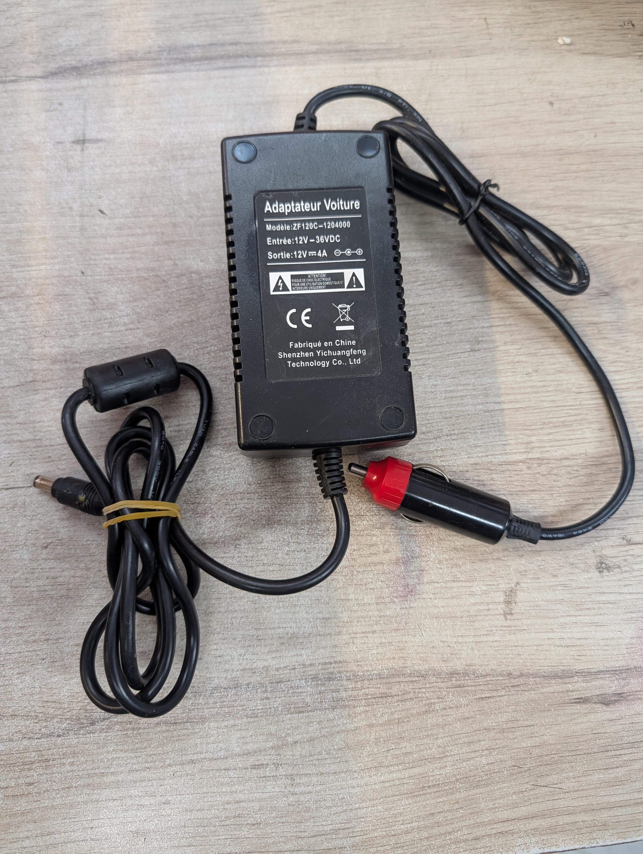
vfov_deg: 71.5
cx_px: 322
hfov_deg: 56.9
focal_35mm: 24
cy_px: 427
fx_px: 593
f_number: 1.68
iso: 491
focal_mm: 6.9
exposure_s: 1/100
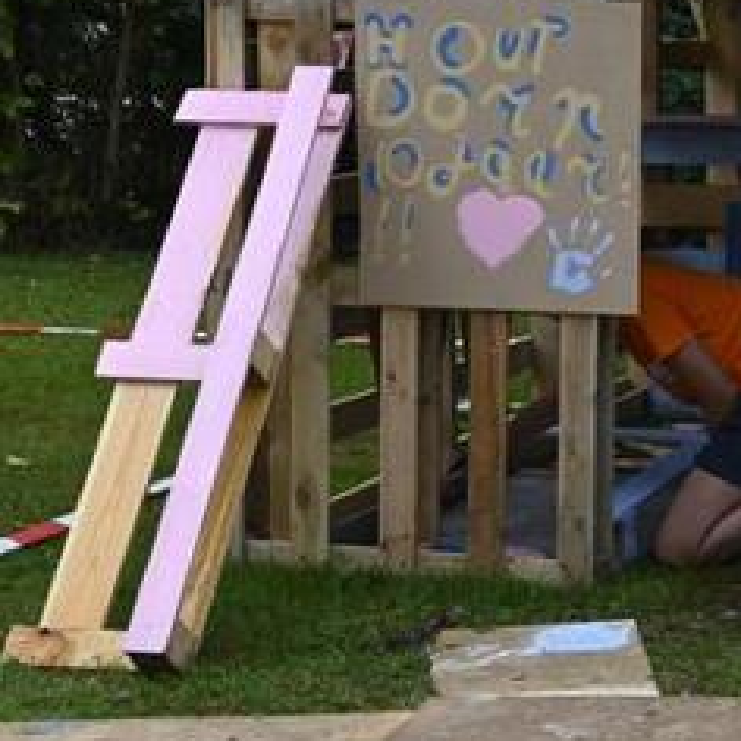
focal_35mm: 125
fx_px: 3027
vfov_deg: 13.9
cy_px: 184
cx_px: 1300
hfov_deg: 12.8
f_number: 7.1
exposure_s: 1/200
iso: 200
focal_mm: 35
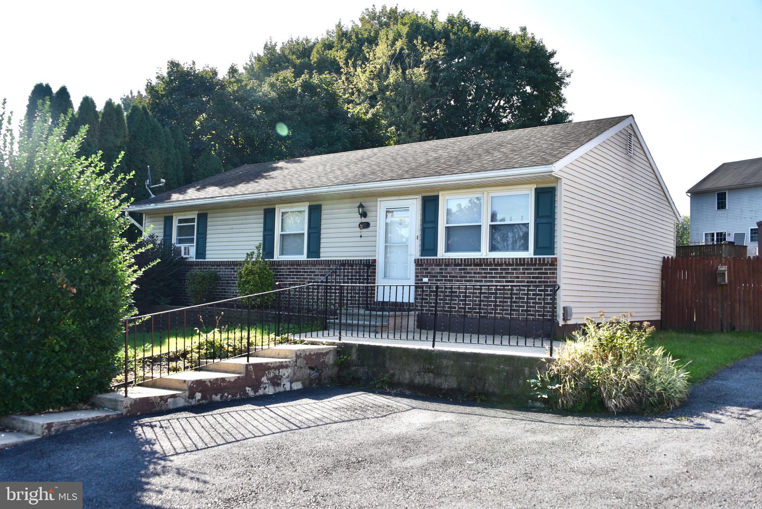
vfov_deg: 41.1
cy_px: 254
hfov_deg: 58.7
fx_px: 678
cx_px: 381
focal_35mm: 32
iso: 200
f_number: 8
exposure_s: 1/250
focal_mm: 32
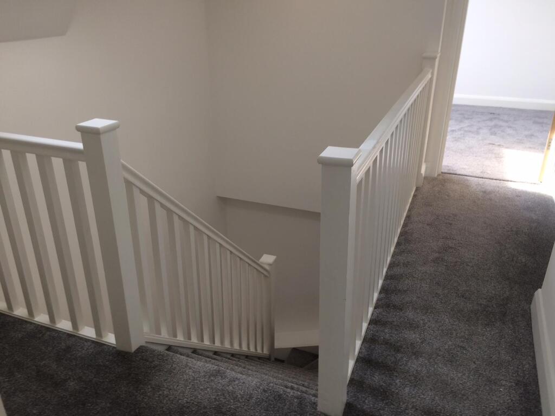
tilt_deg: -24.5
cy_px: 208
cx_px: 278
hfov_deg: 61.7
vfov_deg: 48.2
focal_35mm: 29
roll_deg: -1.0
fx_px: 465
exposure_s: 1/50
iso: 32
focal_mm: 4.15
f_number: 2.2
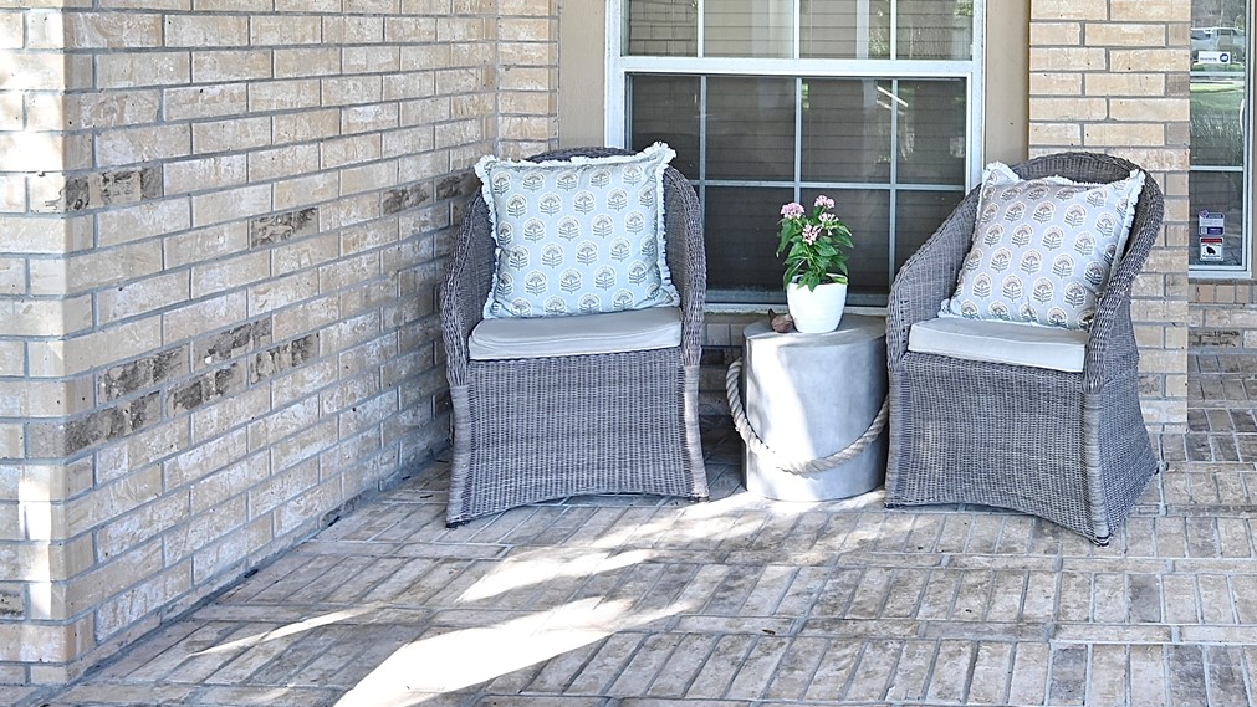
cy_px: 1
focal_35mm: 36
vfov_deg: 30.5
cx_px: 1100
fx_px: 1200
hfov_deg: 50.0
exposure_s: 1/10
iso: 200
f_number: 10
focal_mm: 16
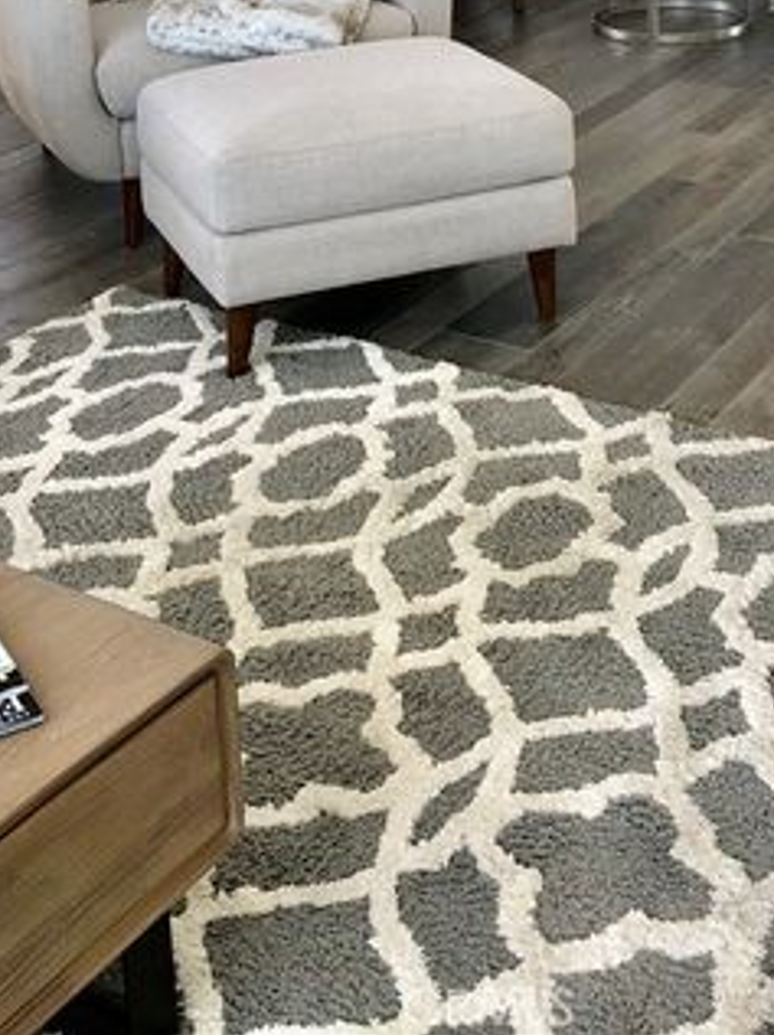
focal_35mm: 59
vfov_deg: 30.0
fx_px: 1763
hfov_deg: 24.8
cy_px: -51
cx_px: 389
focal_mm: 3.99
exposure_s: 1/40
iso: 32
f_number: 1.8
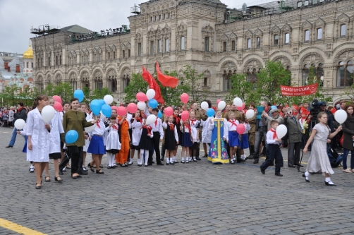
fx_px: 471
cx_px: 177
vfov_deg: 28.0
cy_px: 118
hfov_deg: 41.2
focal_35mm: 48
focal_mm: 32
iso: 200
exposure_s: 1/125
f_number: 11
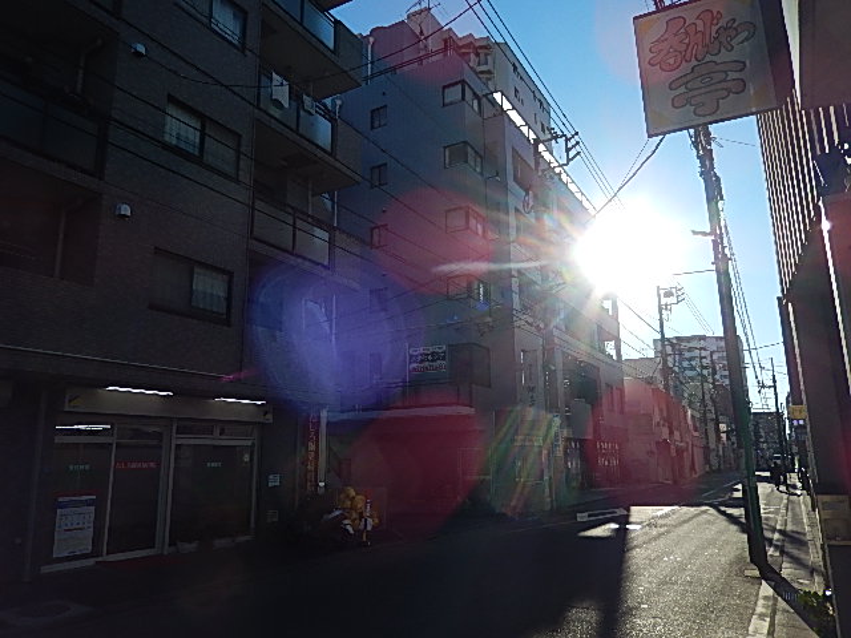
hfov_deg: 69.4
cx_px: 426
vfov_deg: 54.9
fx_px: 615
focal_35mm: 25
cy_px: 319
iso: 125
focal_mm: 4.5
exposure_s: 1/500
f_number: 6.8
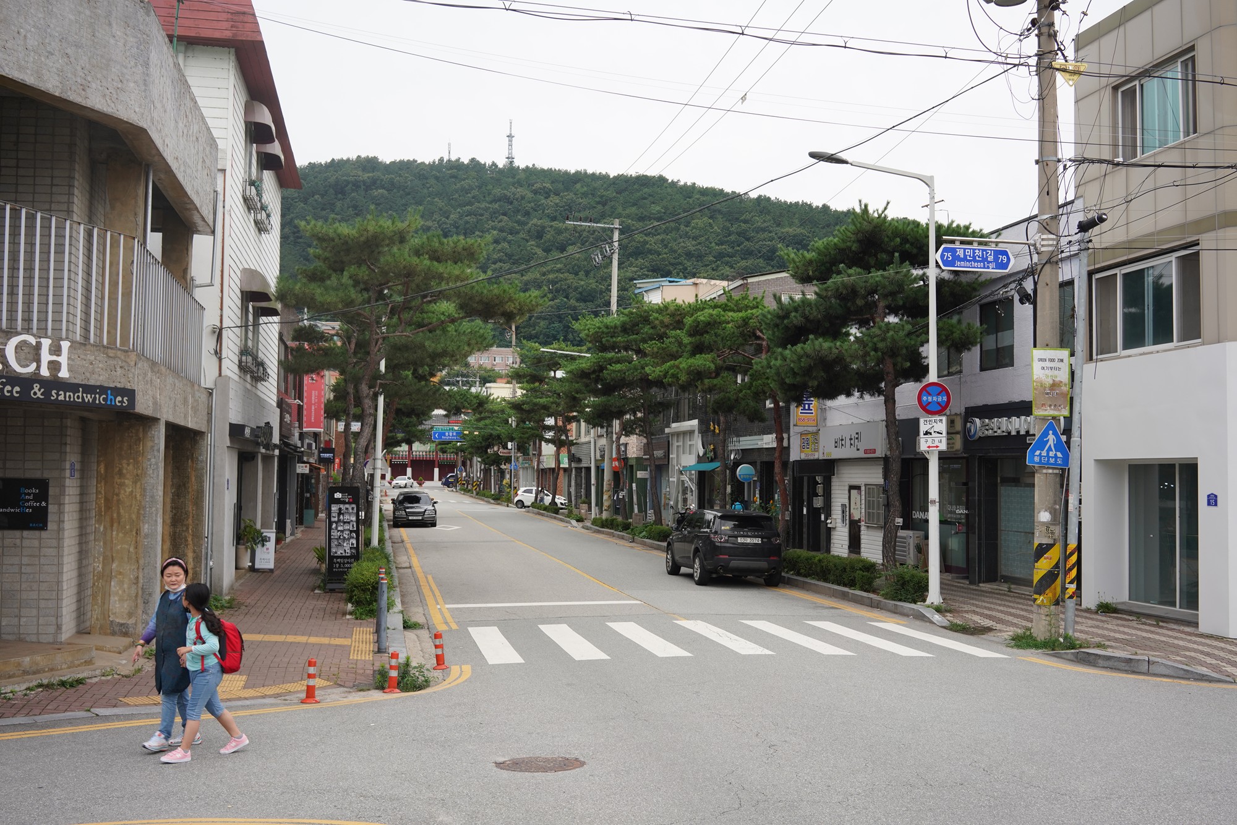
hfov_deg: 54.4
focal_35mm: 35
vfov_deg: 37.9
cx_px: 618
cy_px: 412
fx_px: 1203
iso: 400
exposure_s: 1/160
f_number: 8
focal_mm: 35
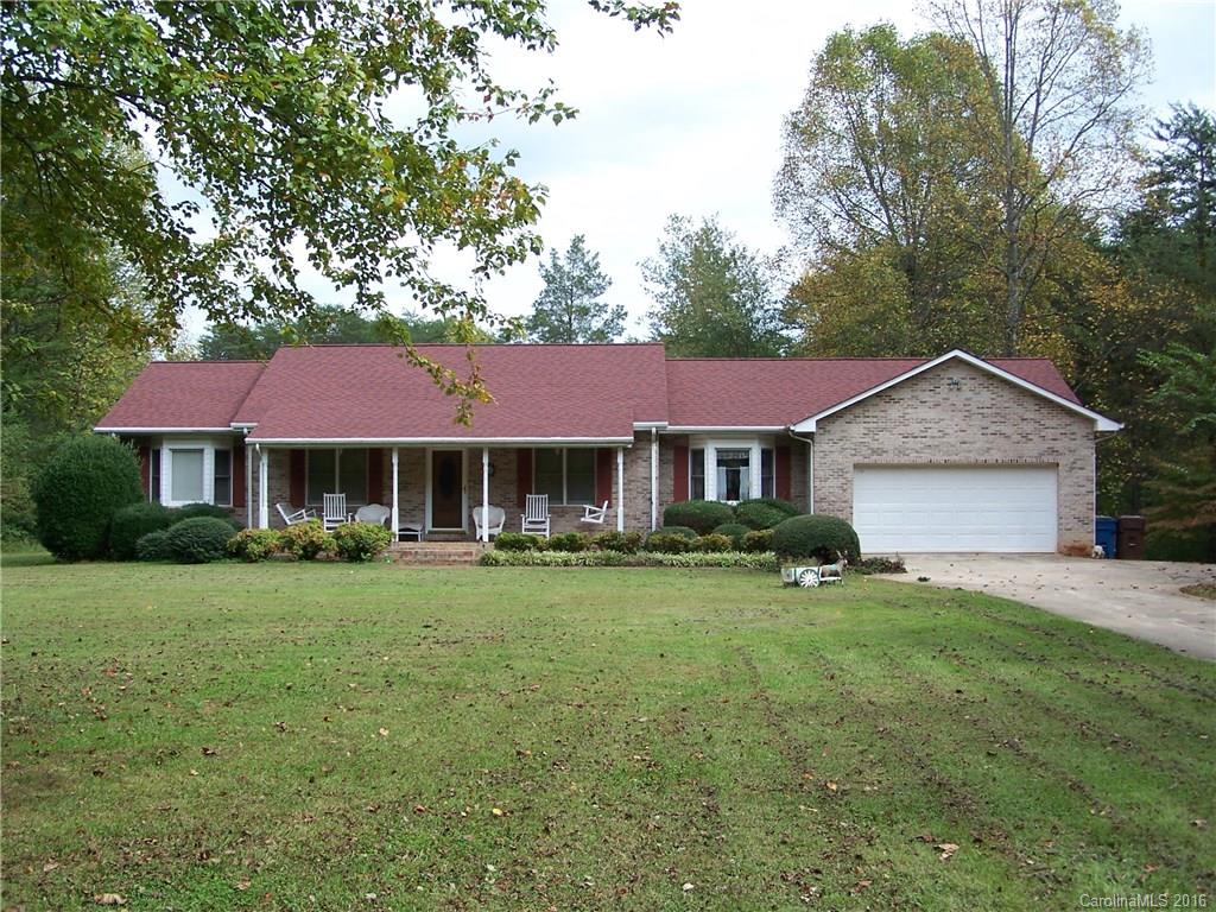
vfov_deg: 30.3
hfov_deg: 39.7
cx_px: 608
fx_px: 1686
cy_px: 456
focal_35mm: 48
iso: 80
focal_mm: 8
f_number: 3
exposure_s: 1/500
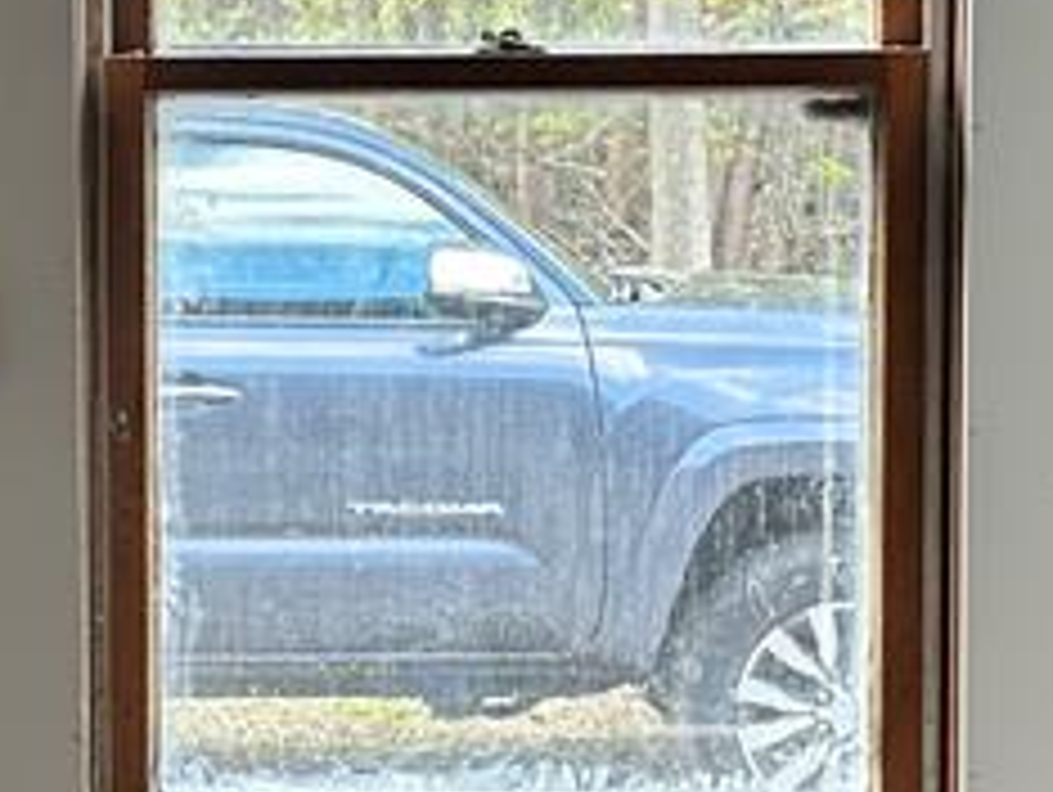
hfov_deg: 18.5
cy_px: 292
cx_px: 176
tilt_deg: -5.2
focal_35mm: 105
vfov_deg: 14.1
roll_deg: +0.2
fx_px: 3197
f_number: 1.78
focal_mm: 6.86
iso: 160
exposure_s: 1/121
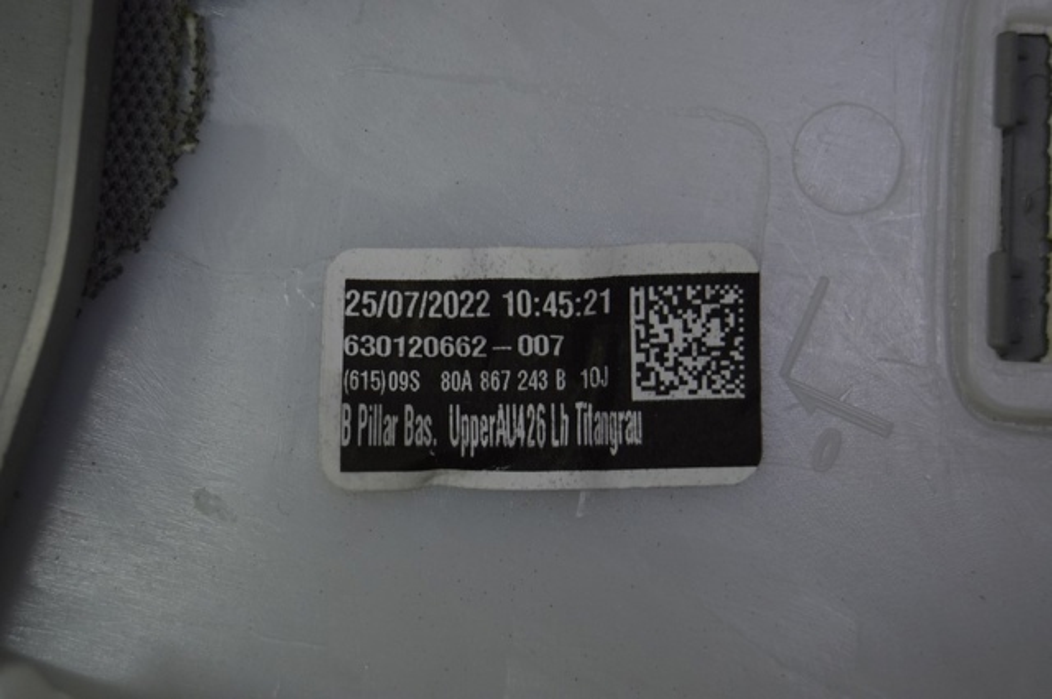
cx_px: 526
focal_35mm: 82
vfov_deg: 16.5
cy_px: 350
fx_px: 2408
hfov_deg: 24.6
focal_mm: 55
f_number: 5.6
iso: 450
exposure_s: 1/60
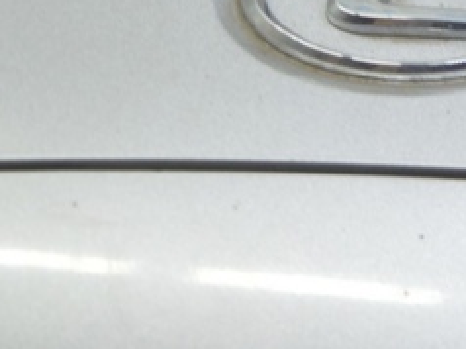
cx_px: 454
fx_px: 2501
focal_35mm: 186
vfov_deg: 7.9
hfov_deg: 10.6
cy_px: -64
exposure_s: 1/20
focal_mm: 48
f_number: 5.6
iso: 400
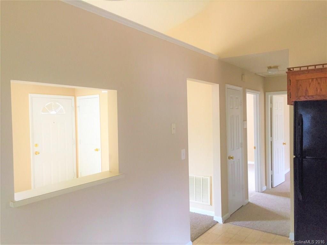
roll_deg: +0.1
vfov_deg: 48.2
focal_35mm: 29
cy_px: 122
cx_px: 164
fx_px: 274
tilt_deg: -1.0
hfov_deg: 61.7
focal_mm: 4.15
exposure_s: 1/30
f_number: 2.2
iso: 160
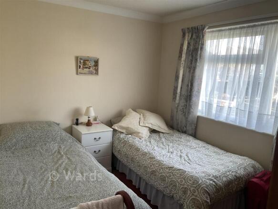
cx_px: 139
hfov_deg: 61.7
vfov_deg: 48.2
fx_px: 233
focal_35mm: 29
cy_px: 104
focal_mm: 3
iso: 64
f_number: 1.8
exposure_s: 1/76
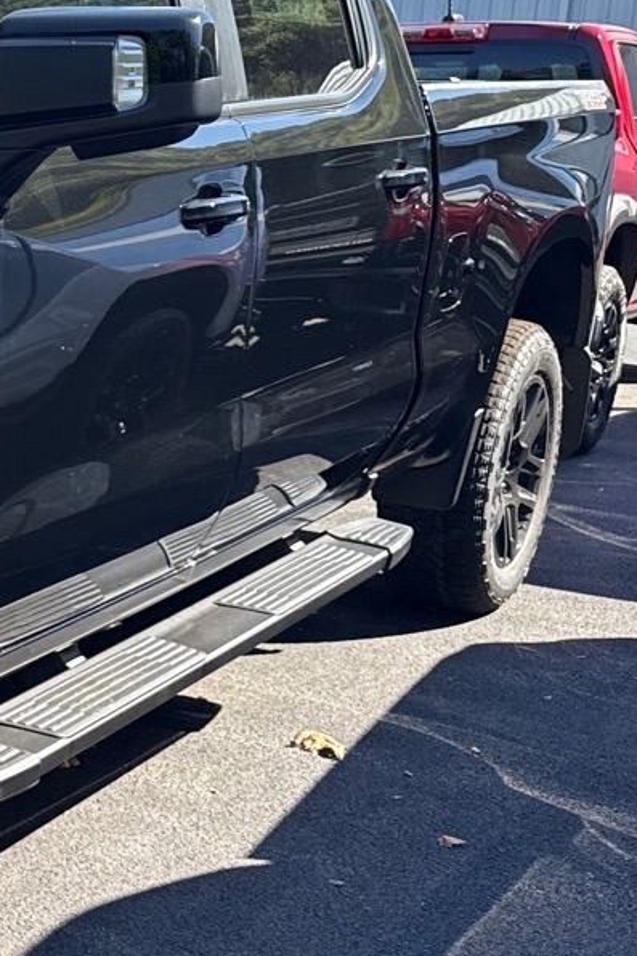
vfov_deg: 30.1
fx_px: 1779
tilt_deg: -11.4
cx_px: -501
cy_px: 542
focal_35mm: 67
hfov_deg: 16.9
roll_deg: -0.5
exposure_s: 1/909
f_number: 1.78
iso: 100
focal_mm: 6.76
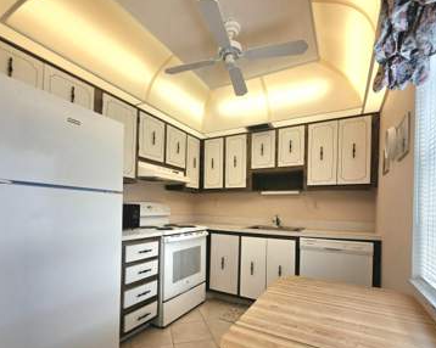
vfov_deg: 75.9
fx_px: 219
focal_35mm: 17
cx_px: 209
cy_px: 211
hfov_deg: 89.6
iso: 40
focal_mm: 2.2
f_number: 1.9
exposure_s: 1/120
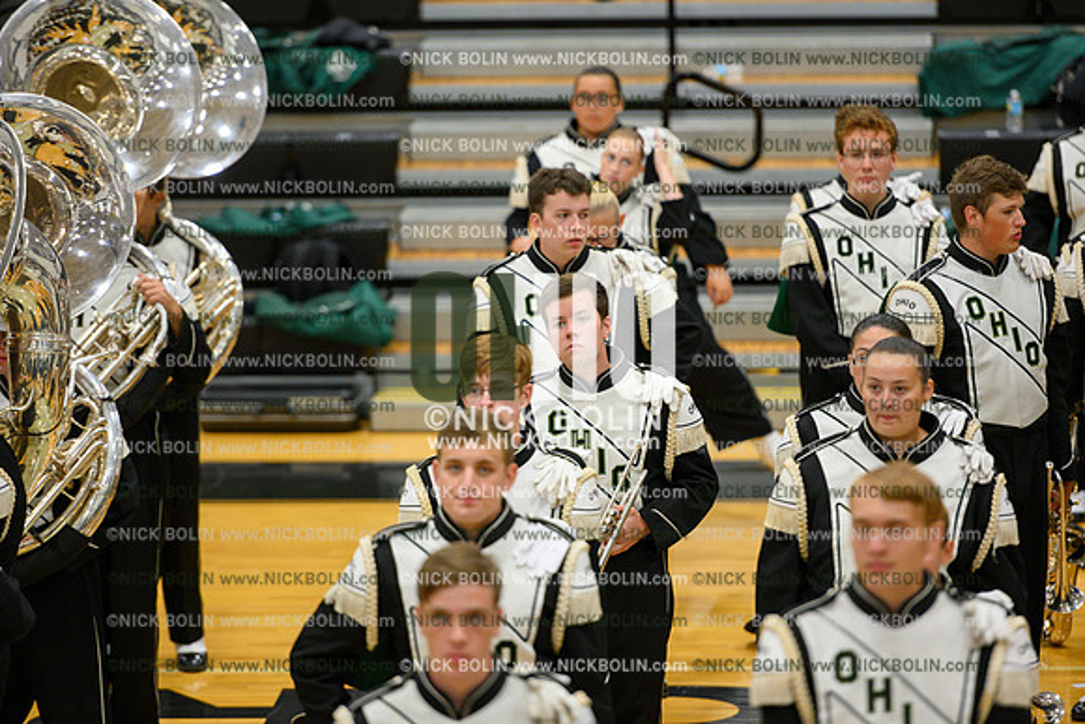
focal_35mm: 200
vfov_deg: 6.9
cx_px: 542
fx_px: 6029
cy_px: 362
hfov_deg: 10.3
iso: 1600
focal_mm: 200
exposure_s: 1/320
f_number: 2.8
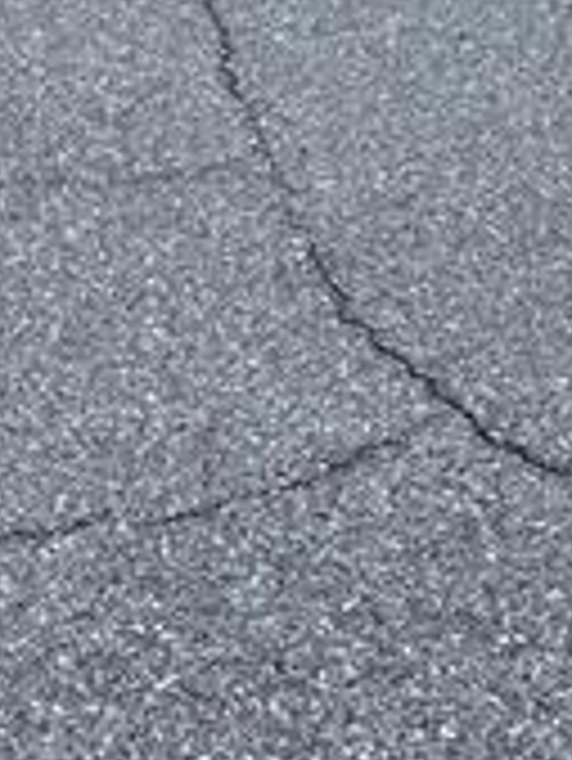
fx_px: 2398
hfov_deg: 13.6
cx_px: 410
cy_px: -738
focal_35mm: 109
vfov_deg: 14.9
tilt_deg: -2.7
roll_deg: -2.0
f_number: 1.78
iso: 100
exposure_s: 1/3953
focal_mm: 6.76
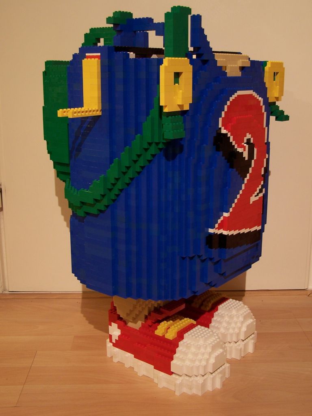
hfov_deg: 33.6
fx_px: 517
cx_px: 156
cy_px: 208
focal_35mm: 43
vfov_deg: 43.9
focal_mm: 7.1
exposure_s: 1/2
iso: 80
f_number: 2.9
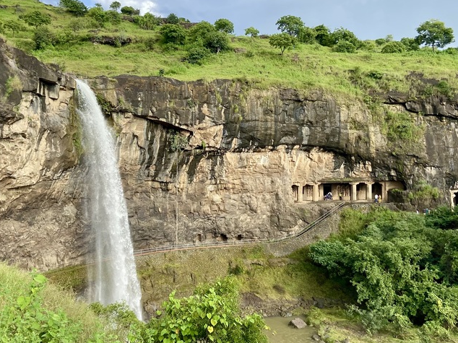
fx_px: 555
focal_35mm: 42
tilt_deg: -1.7
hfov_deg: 44.8
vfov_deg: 34.3
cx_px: 211
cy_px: 160
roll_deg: -0.5
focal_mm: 4.25
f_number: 1.8
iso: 32
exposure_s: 1/738
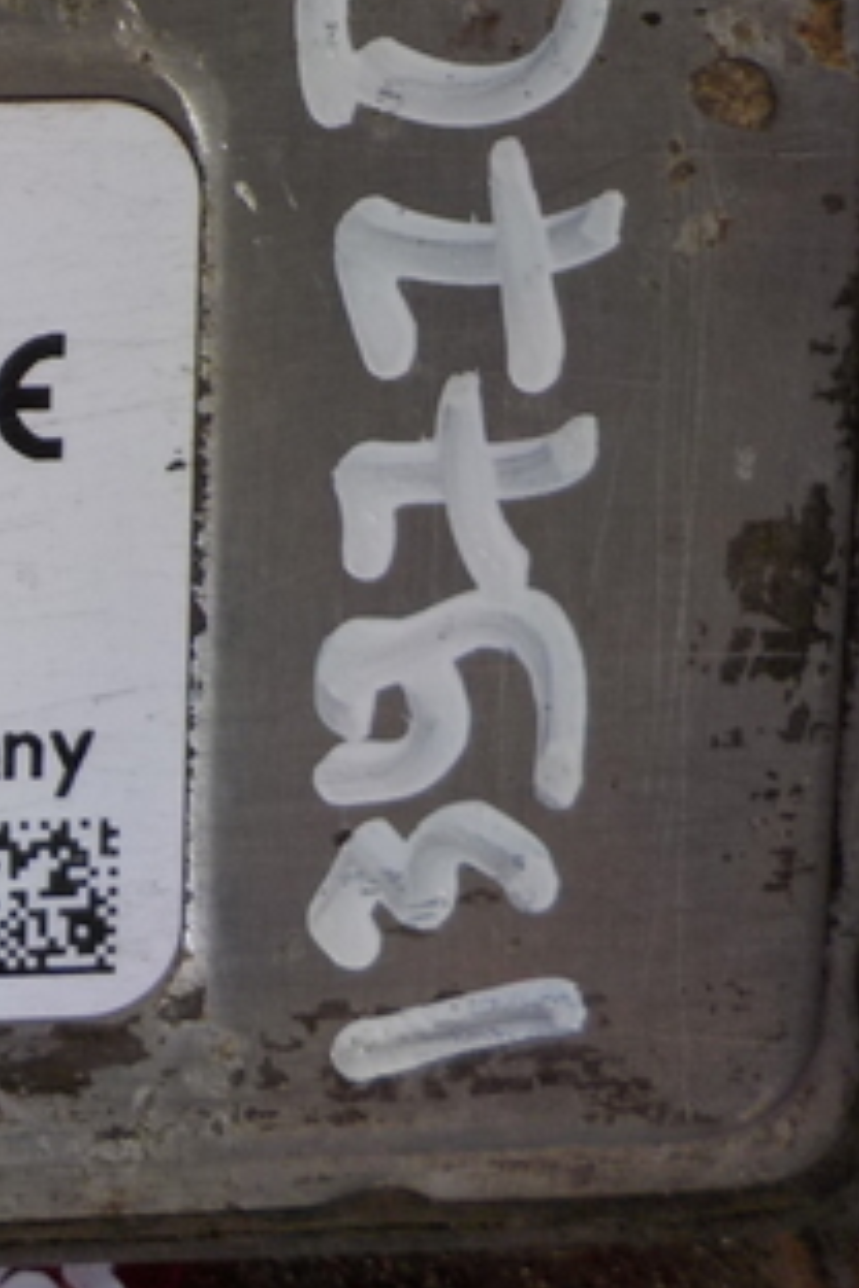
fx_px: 2290
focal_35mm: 64
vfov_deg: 31.0
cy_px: 363
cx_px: -413
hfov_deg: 18.8
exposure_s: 1/125
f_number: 3.3
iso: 125
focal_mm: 4.1
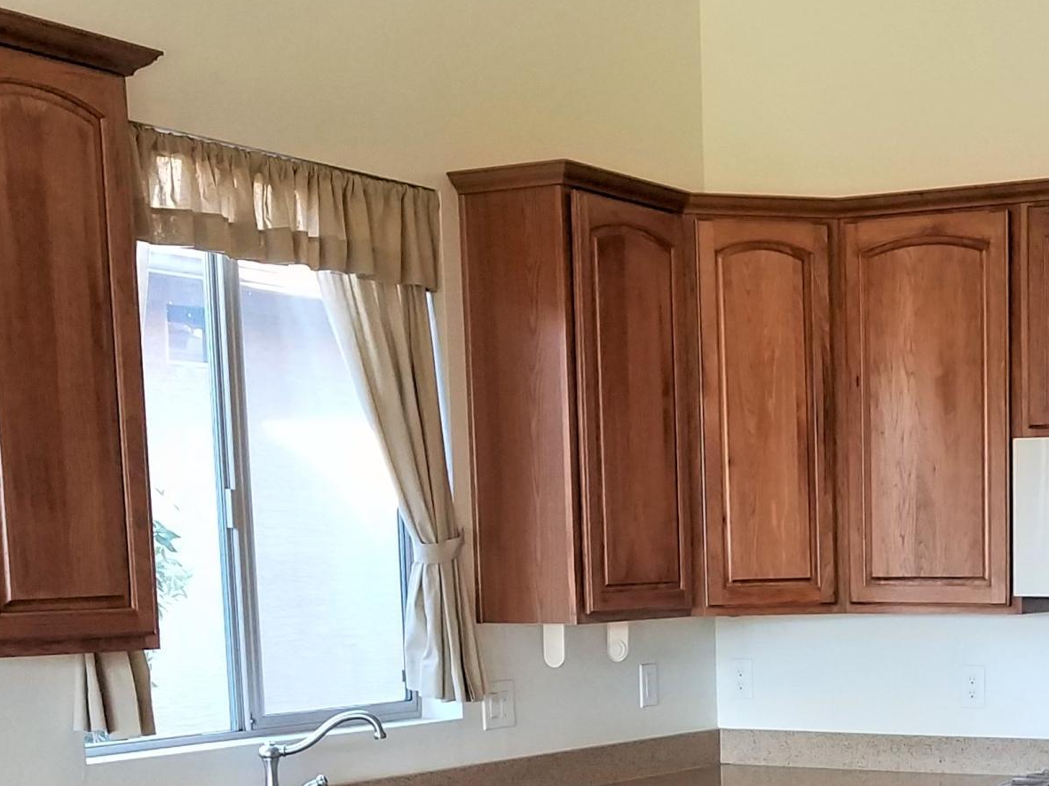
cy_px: 822
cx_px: 902
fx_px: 2000
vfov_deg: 21.3
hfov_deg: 28.5
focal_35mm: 66
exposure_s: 1/60
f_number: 1.7
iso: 160
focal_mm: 4.2
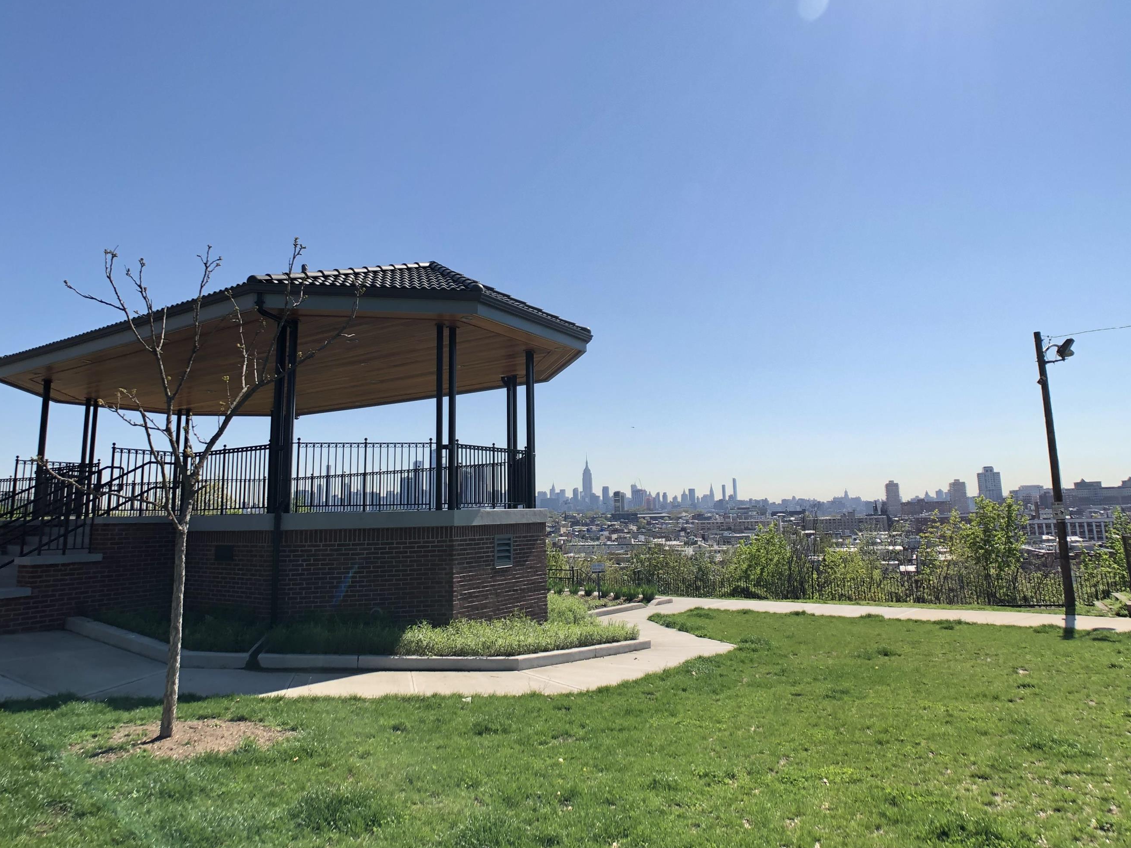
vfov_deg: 42.9
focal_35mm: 33
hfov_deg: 55.4
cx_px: 561
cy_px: 392
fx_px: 1078
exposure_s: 1/1279
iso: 20
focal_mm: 4
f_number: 1.8
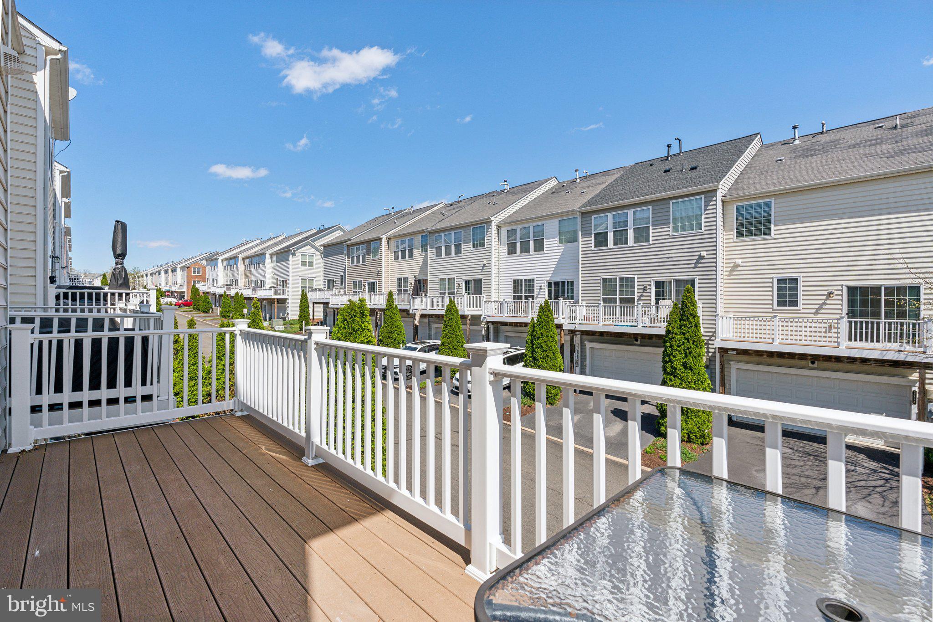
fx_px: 428
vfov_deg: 72.0
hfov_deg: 95.0
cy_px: 311
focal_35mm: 16
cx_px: 466
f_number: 10
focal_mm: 16.5
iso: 100
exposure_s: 1/250
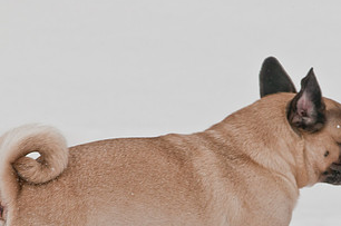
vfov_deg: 2.4
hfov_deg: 3.6
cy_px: 191
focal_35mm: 568
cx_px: 198
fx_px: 5372
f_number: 5.6
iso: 200
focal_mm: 200
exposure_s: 1/1250
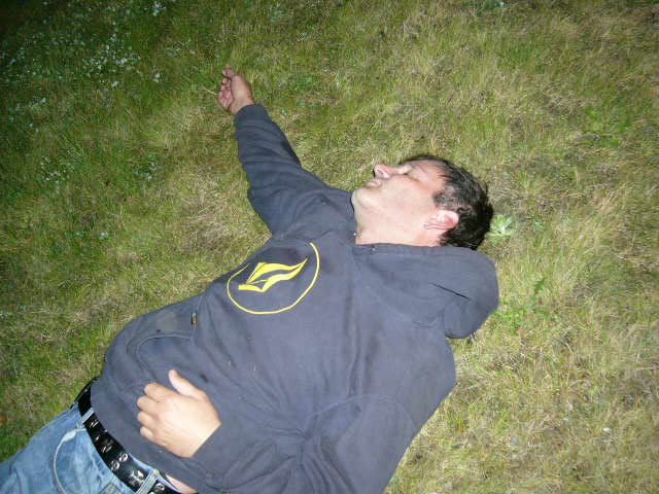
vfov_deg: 40.7
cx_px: 330
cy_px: 247
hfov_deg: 52.6
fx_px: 666
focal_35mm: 35
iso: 200
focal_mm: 5.8
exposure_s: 1/60
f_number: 2.8
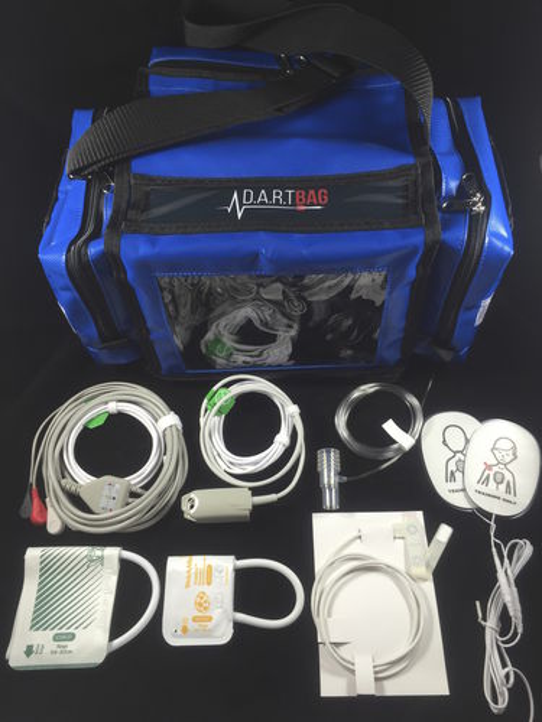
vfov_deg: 61.7
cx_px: 271
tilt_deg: -59.3
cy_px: 361
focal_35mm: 29
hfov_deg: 48.2
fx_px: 605
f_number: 2.2
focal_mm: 4.15
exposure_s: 1/40
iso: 40
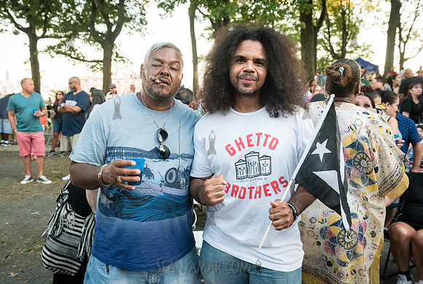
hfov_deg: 62.8
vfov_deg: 44.6
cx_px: 200
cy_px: 136
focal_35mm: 29
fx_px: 346
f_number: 5
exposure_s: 1/500
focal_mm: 28
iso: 5000
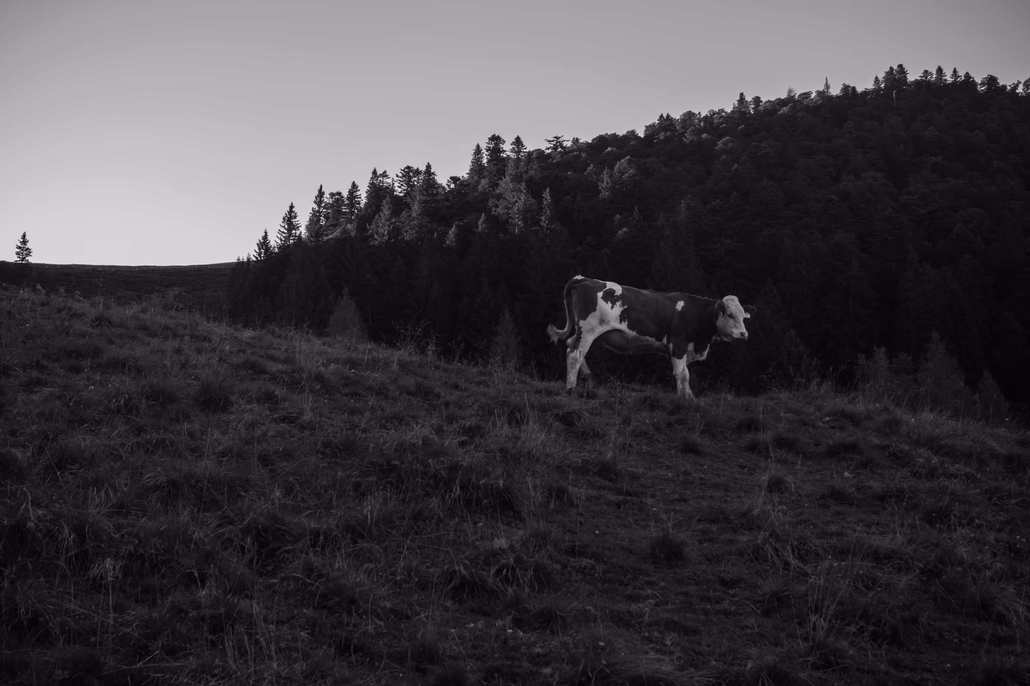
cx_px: 515
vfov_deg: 31.9
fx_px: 1201
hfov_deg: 46.4
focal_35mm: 42
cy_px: 343
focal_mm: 28
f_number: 10
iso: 400
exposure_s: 1/80
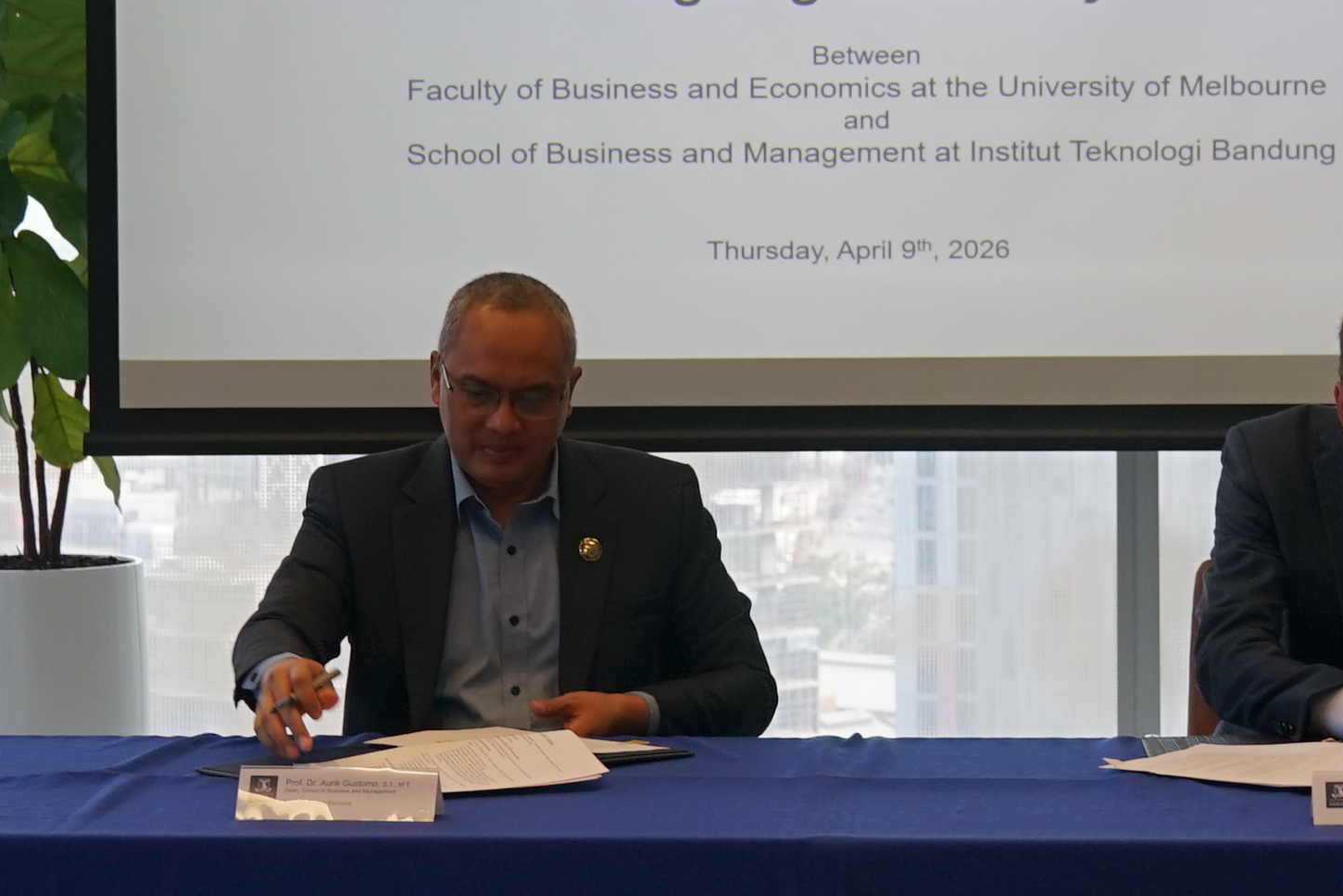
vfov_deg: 12.0
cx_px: 994
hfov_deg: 17.8
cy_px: 325
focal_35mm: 114
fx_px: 4253
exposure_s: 1/60
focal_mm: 28
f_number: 4
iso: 160
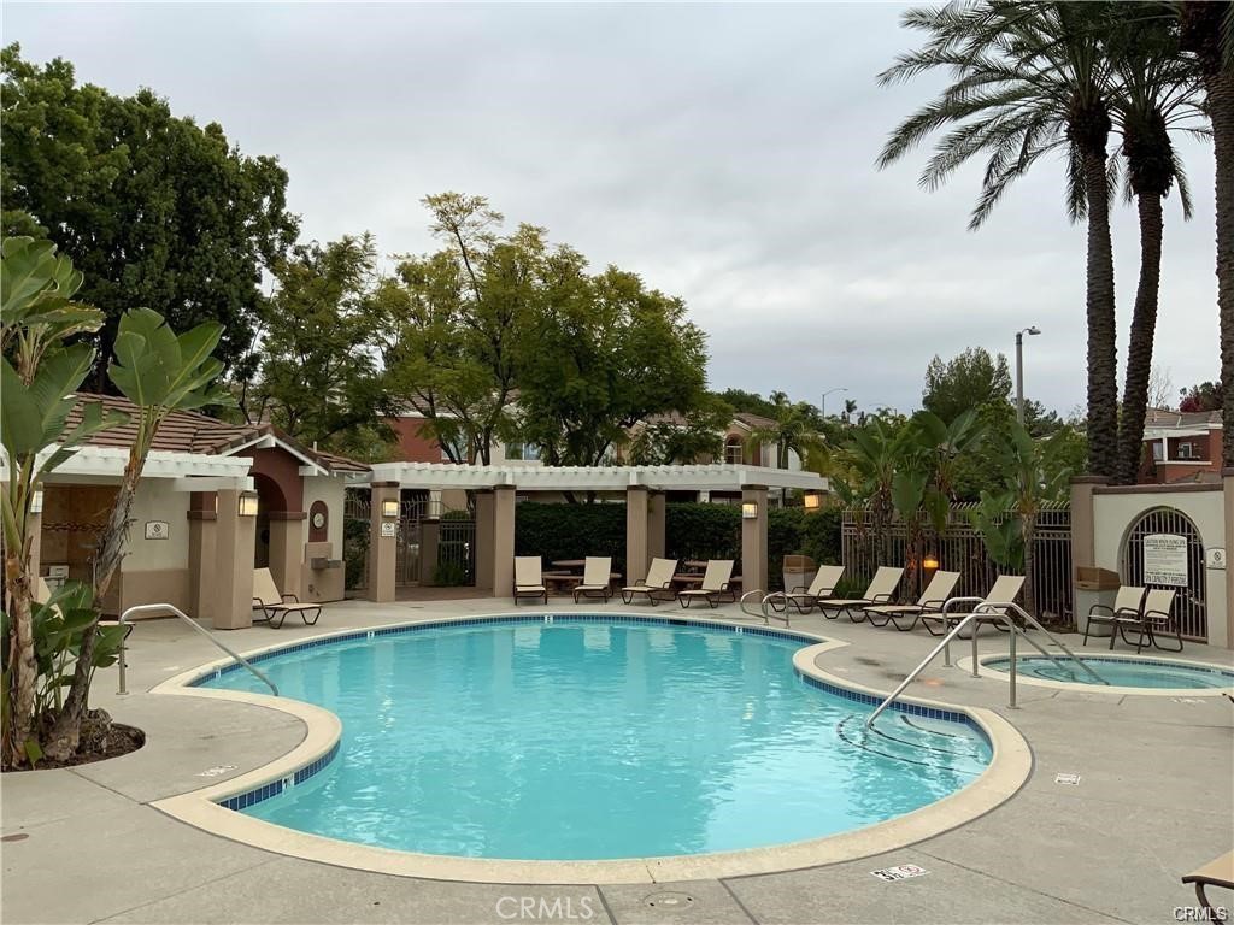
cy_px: 462
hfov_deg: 61.7
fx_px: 1034
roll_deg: -1.2
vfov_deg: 48.2
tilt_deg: +2.7
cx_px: 617
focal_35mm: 29
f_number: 1.8
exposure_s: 1/171
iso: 16
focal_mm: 3
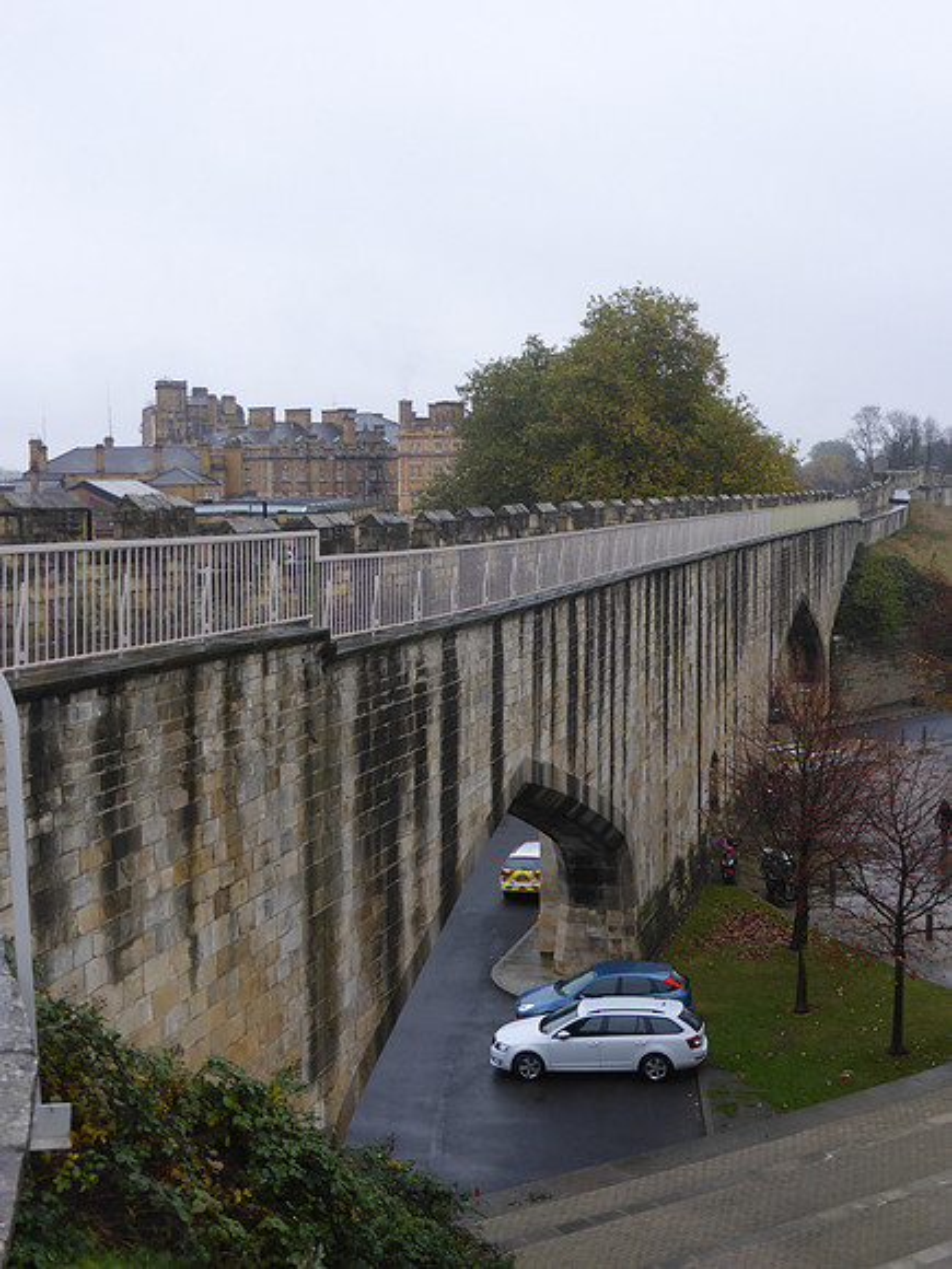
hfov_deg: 31.5
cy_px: 634
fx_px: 1687
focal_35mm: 46
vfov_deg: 41.2
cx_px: 476
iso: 125
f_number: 4.1
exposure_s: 1/60
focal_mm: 7.9
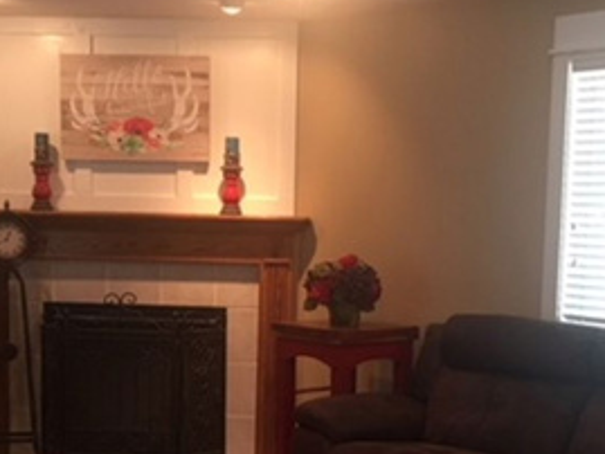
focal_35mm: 69
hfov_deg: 28.2
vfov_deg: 21.0
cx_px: 299
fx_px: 1206
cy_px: 382
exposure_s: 1/15
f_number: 2.2
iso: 40
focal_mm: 4.15
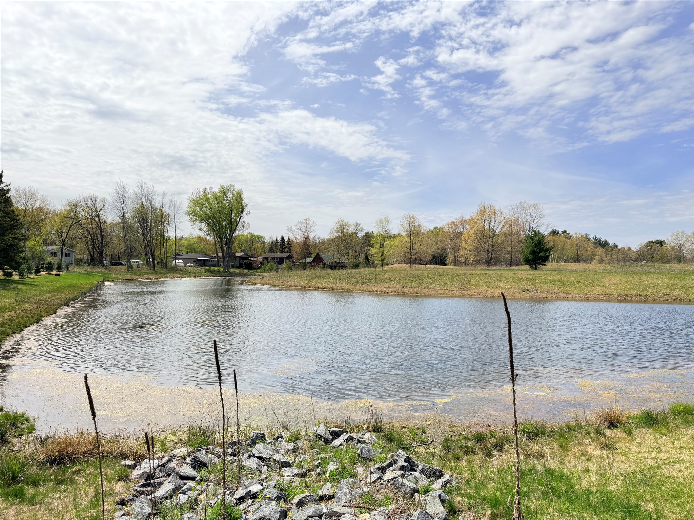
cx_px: 347
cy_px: 260
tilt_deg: +1.9
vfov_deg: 56.8
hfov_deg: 71.6
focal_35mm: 24
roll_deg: -0.7
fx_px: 481
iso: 100
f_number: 1.78
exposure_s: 1/5714
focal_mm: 6.76
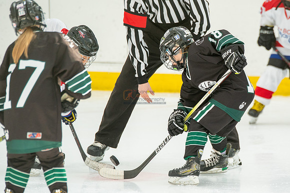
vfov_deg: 3.3
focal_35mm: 411
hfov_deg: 5.0
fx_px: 3312
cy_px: 110
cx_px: 199
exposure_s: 1/1600
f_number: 3.5
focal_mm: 300
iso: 1600
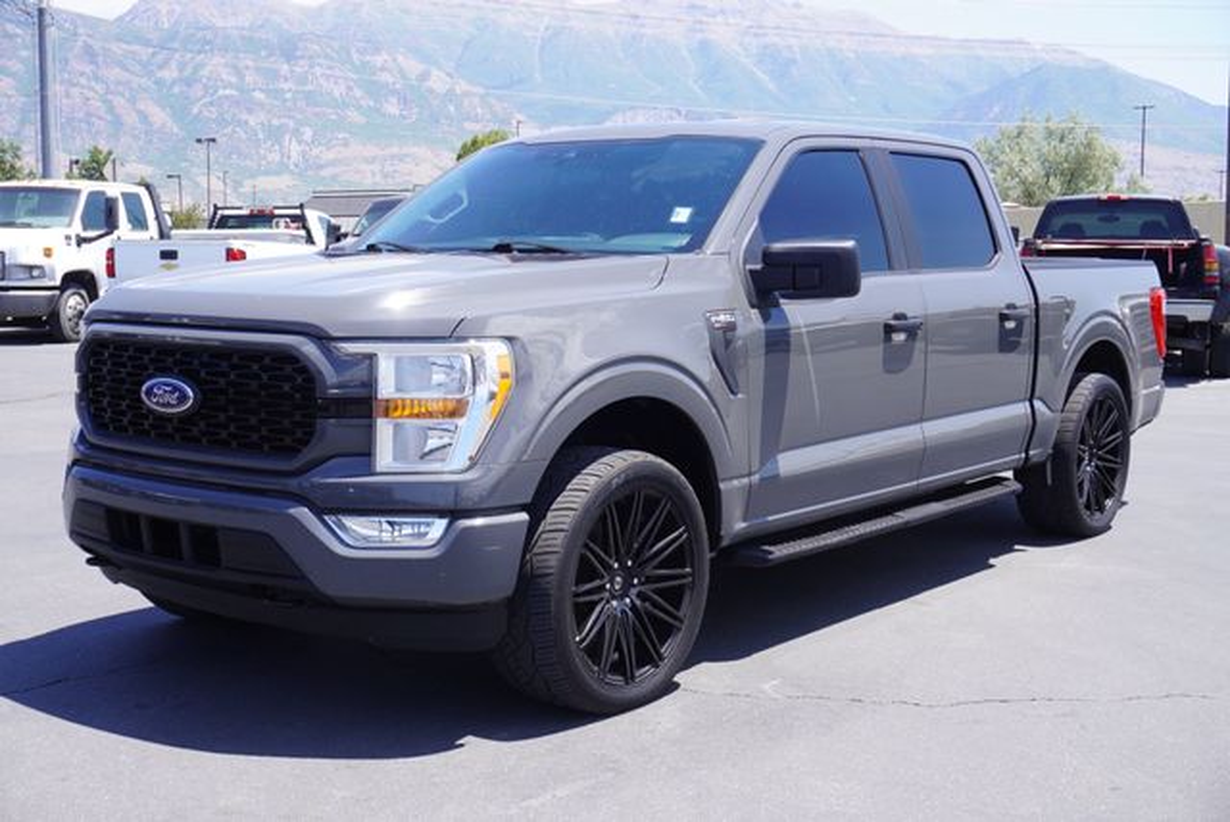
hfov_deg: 43.6
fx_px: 1539
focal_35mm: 45
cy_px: 411
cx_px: 615
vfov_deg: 29.9
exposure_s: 1/100
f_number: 8
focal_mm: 30
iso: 100
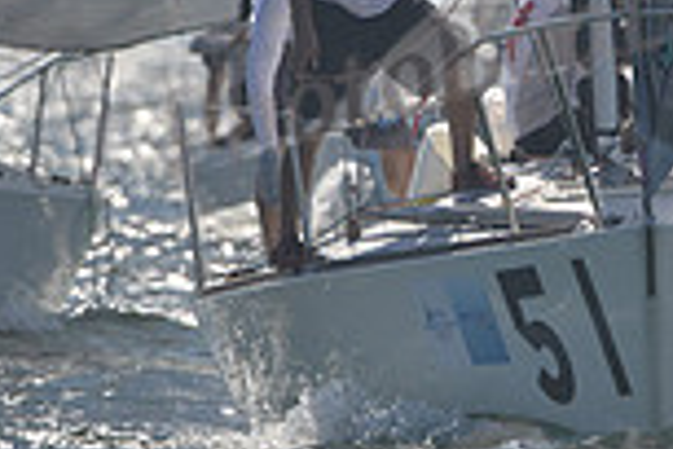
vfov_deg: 0.9
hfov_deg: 1.4
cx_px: 1007
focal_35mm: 1514
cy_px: -227
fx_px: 28301
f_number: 5.6
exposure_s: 1/2500
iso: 200
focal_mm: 400
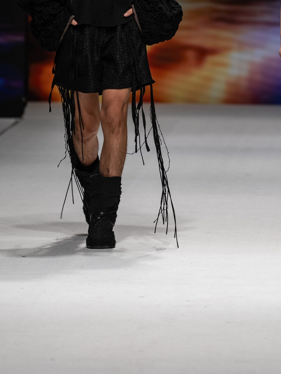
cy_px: 20
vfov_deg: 4.7
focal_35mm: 425
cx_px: 226
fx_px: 4599
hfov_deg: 3.5
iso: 200
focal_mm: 200
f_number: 2.8
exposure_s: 1/400
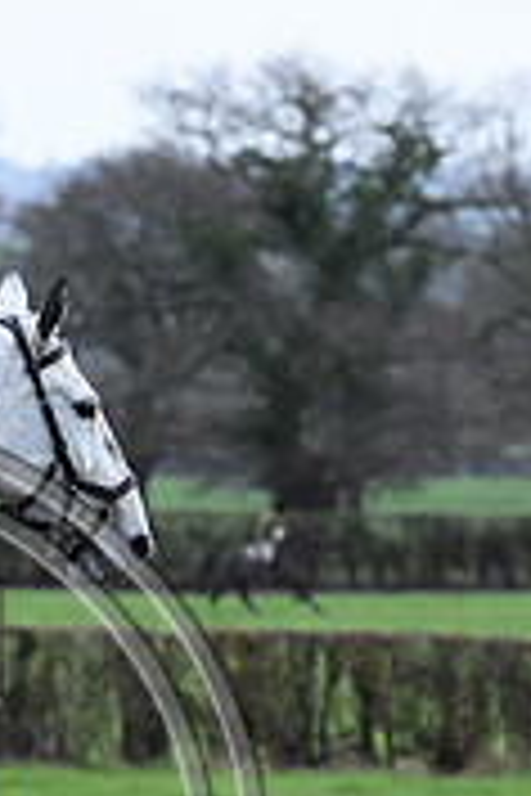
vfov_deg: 3.9
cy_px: 809
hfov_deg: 2.6
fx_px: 11570
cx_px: -248
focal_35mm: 523
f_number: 5.6
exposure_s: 1/1250
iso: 2200
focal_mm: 160
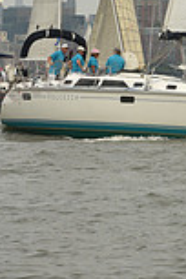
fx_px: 2526
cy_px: -212
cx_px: 214
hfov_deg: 4.2
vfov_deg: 6.2
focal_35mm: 326
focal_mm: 86
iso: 250
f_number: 11
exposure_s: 1/640
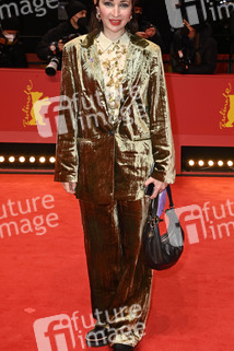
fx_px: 546
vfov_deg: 35.6
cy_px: 166
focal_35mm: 56
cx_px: 121
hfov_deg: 24.2
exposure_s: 1/200
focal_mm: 45
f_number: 5.6
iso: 1250
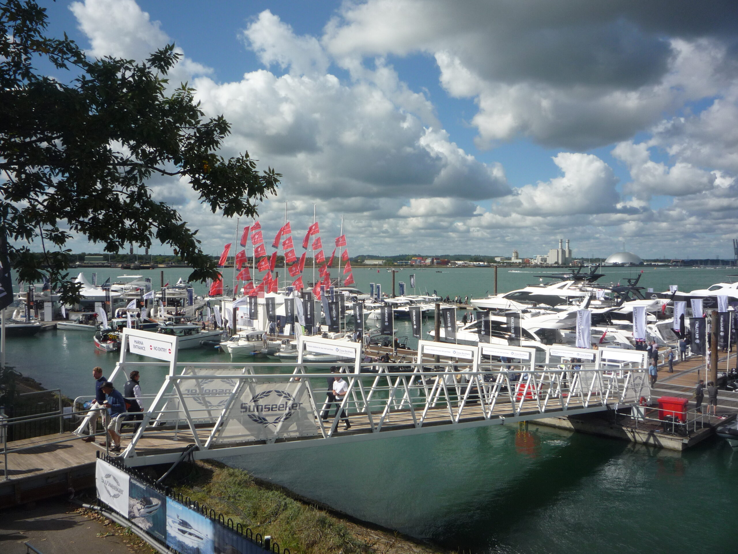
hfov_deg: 60.0
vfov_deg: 46.8
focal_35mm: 30
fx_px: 640
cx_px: 369
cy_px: 277
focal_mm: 5.2
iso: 100
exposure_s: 1/640
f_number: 5.6
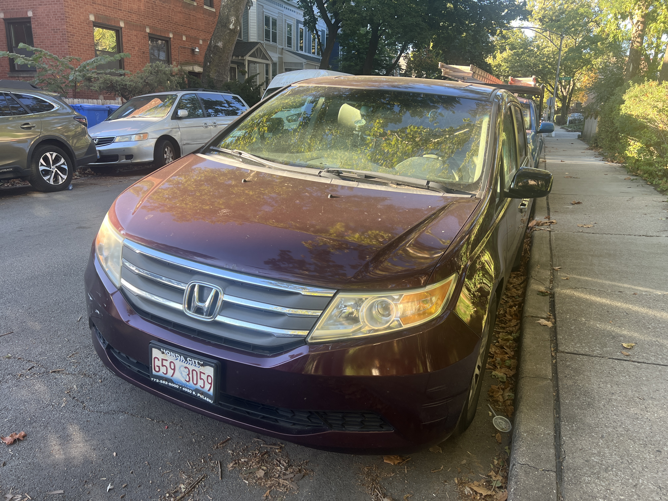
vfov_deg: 53.1
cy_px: 250
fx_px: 502
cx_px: 334
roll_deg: -1.6
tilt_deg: -16.0
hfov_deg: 67.3
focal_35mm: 26
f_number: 1.5
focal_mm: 5.7
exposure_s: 1/129
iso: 32
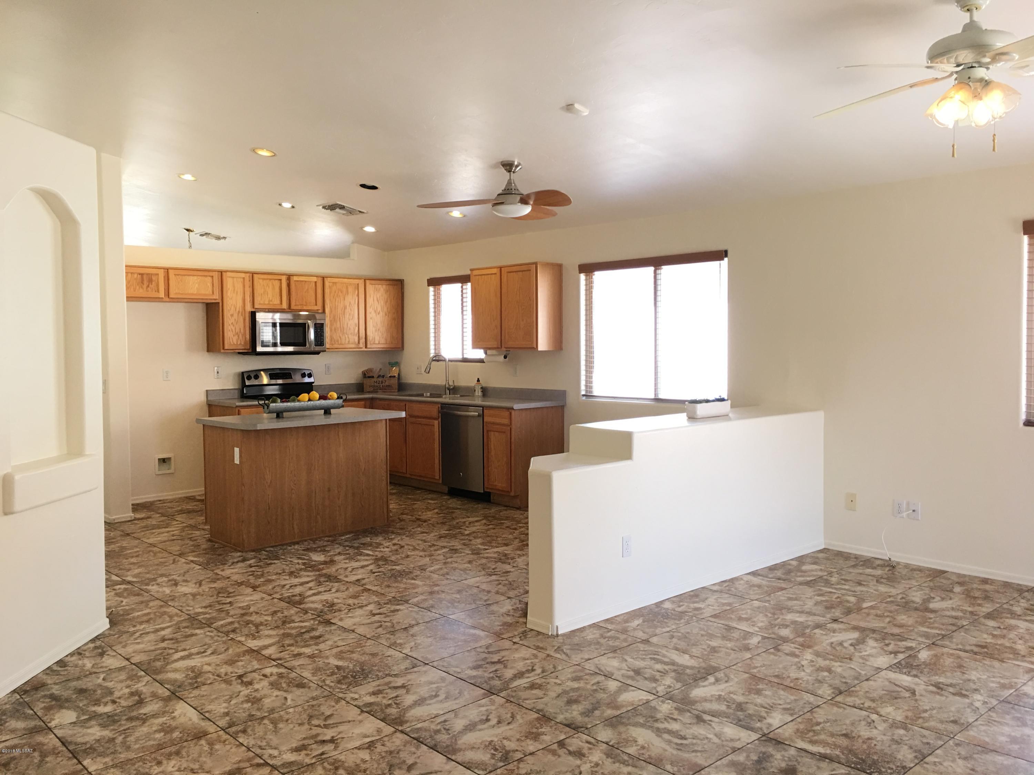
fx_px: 866
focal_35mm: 29
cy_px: 388
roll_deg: +0.5
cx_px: 517
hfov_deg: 61.7
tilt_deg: -1.5
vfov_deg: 48.2
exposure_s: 1/30
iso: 32
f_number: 2.2
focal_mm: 4.15
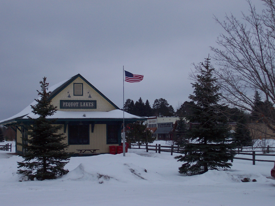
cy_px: 103
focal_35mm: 71
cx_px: 138
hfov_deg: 27.4
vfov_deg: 20.7
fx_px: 564
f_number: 4
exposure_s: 1/350
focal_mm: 10.8
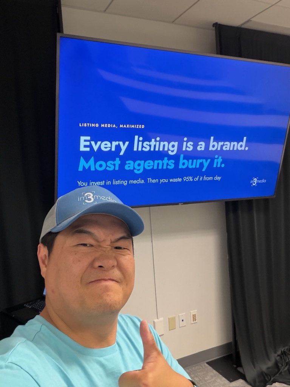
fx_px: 335
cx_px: 145
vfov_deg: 60.0
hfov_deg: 46.8
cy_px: 194
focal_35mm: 30
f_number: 1.9
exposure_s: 1/60
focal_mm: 2.71
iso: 320
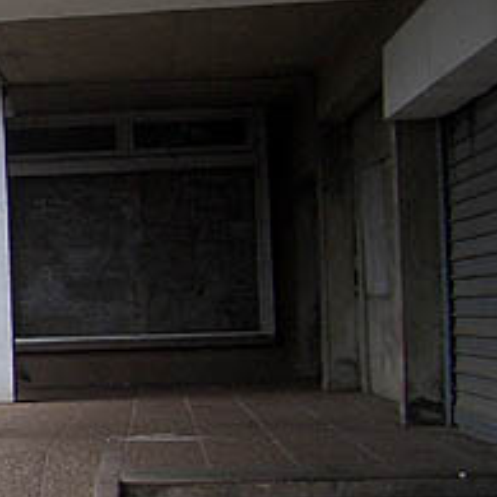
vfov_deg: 13.7
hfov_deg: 12.3
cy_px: 352
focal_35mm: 127
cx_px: -461
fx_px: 2063
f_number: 2.6
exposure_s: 1/400
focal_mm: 5.8
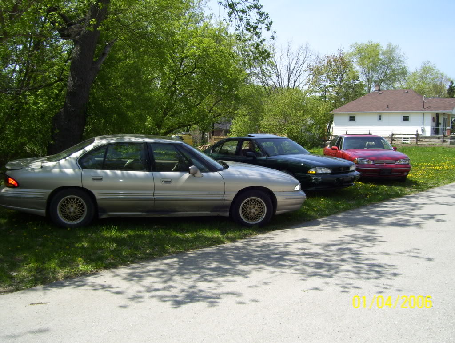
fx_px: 474
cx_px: 228
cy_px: 172
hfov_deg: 51.3
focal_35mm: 36
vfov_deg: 39.7
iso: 80
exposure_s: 1/320
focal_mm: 6
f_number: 4.8
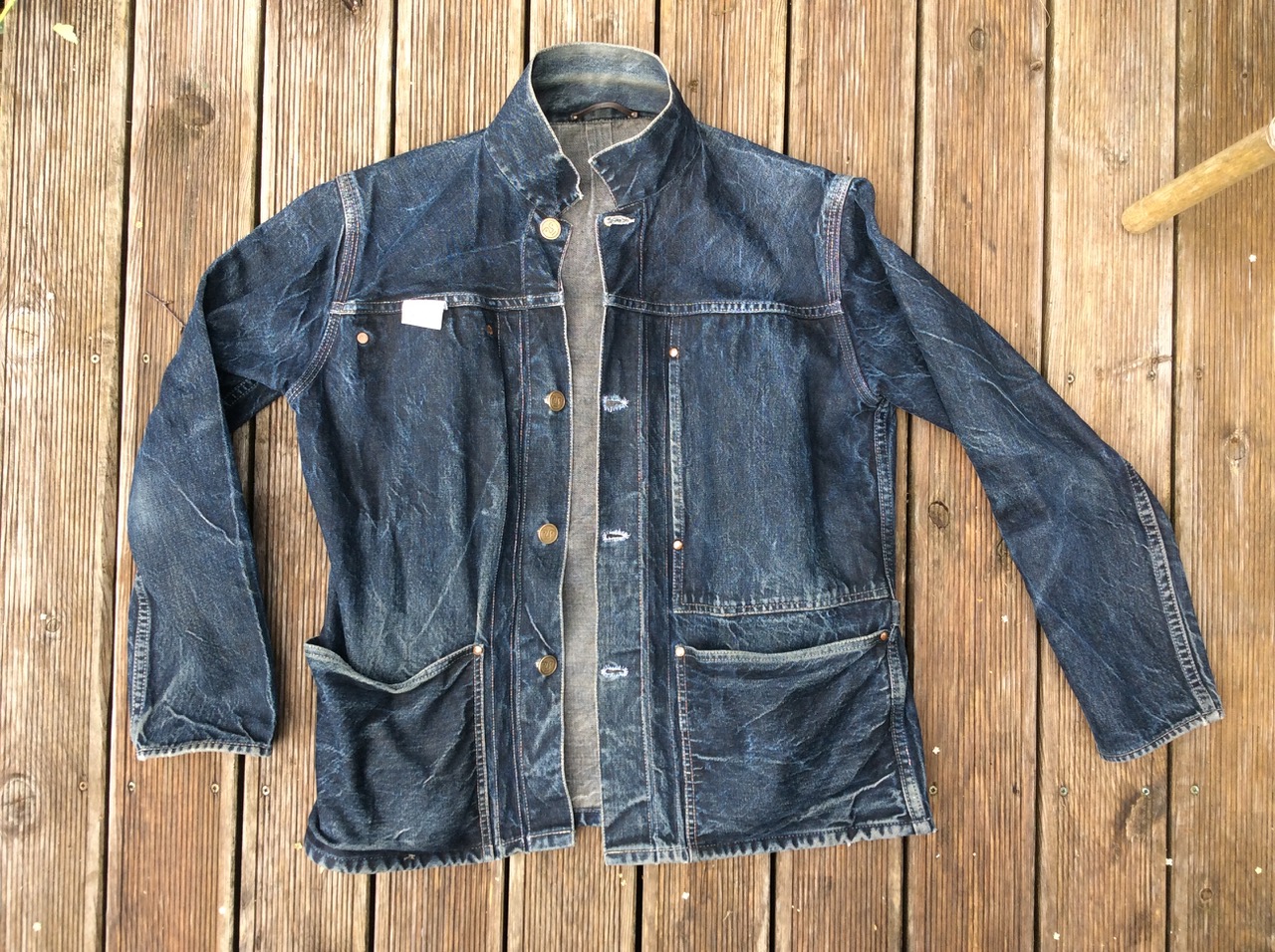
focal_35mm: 32
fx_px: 1177
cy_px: 476
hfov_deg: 56.9
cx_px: 638
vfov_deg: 44.1
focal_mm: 3.3
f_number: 2.4
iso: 32
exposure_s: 1/152
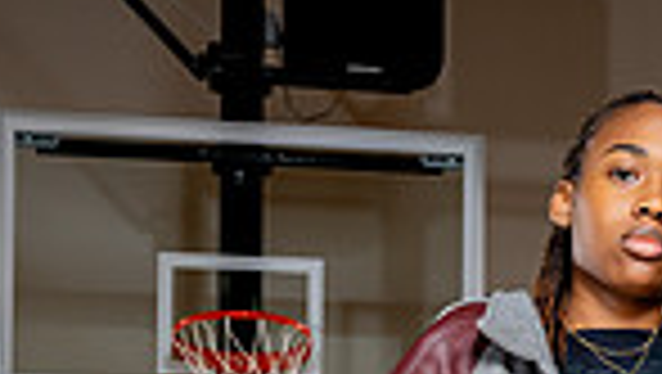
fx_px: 1862
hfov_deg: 20.1
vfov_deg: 9.9
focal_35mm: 106
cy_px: 924
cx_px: 423
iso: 200
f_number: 5.6
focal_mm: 33
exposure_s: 1/250
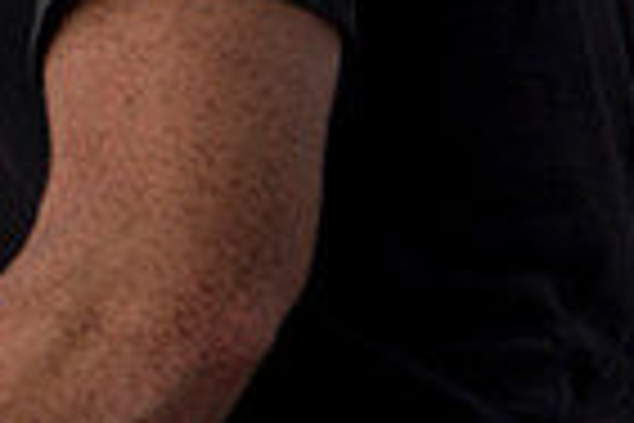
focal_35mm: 255
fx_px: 4490
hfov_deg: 7.7
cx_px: -634
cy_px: -119
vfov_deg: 5.4
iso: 250
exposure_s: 1/1000
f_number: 4.5
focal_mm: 62
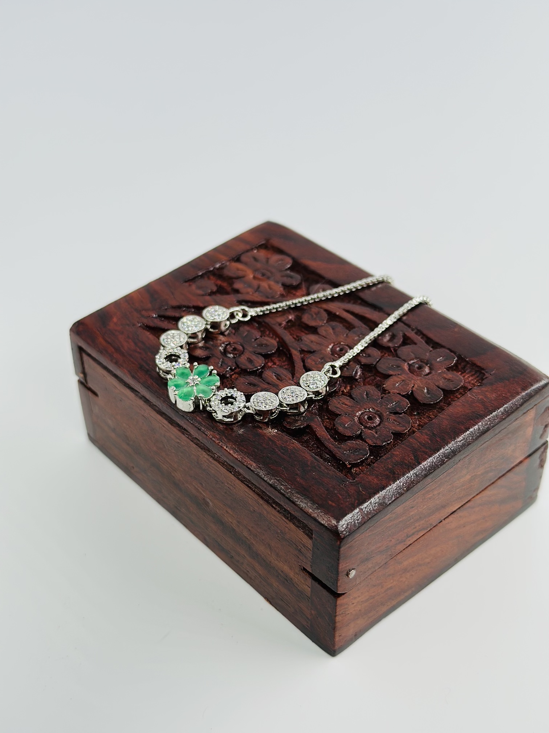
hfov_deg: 30.3
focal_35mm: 48
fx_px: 1015
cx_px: 274
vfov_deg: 39.7
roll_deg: +0.2
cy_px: 366
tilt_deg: -40.3
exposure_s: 1/823
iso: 80
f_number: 1.78
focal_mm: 6.86
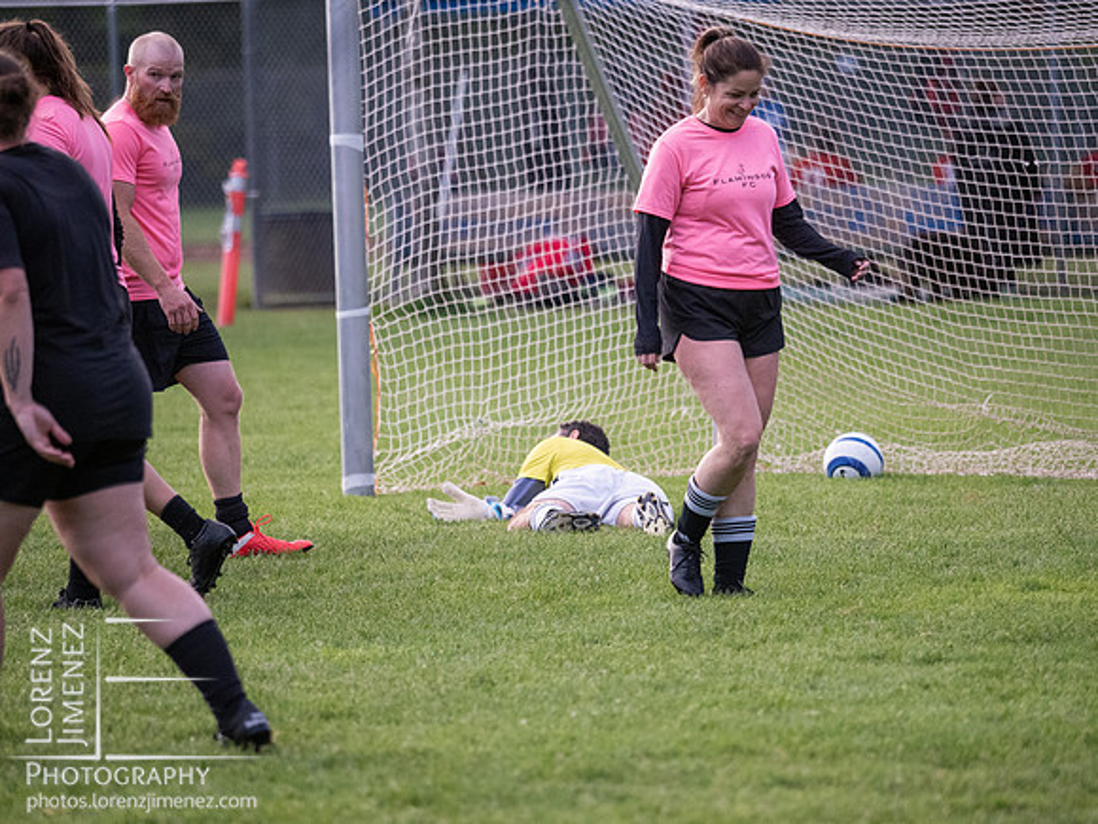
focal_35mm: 300
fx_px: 9516
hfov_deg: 6.6
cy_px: 412
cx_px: 549
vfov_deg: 5.0
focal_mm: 150
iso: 1600
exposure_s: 1/1000
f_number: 2.8
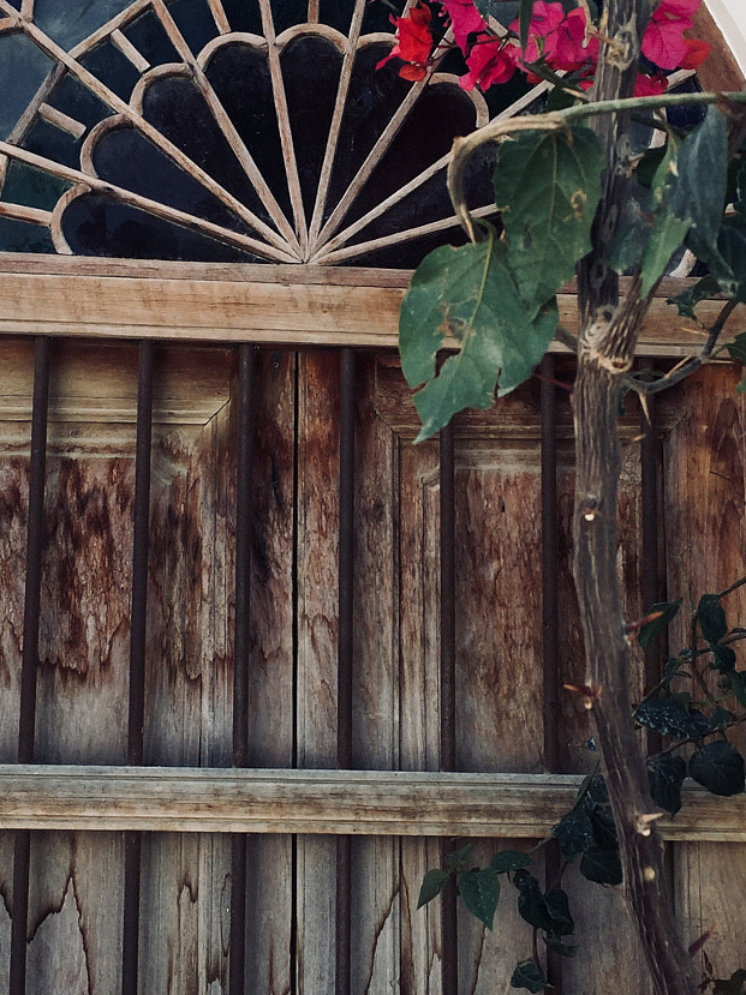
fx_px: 1610
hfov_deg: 26.1
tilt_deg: +6.9
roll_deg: -0.2
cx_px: 315
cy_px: 517
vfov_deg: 34.4
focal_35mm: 56
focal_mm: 4.15
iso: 32
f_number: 2.2
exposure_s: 1/573
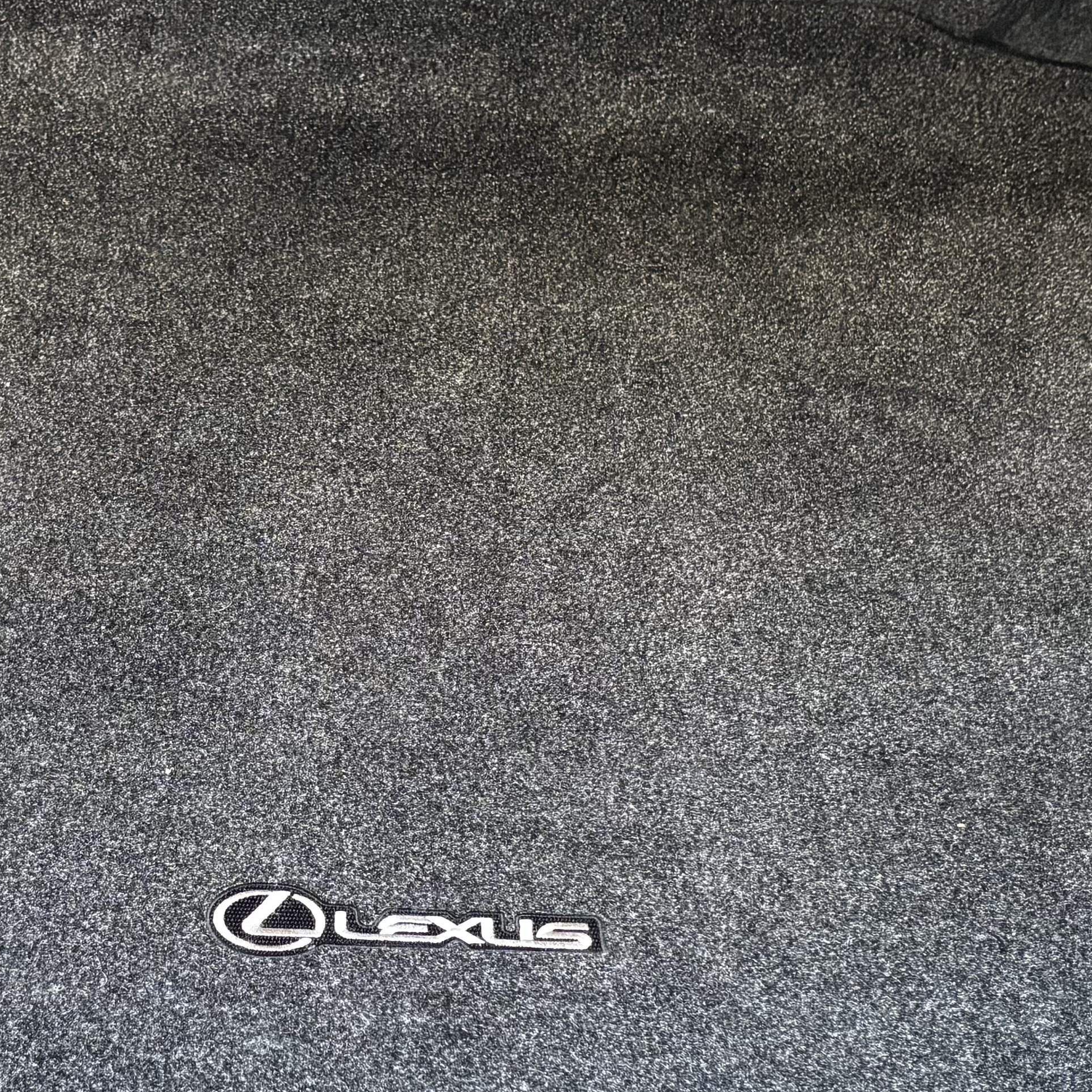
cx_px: 322
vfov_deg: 25.2
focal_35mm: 68
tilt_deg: -44.0
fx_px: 2427
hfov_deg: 25.2
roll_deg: -1.9
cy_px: 727
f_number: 1.6
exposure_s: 1/60
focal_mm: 5.96
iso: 500
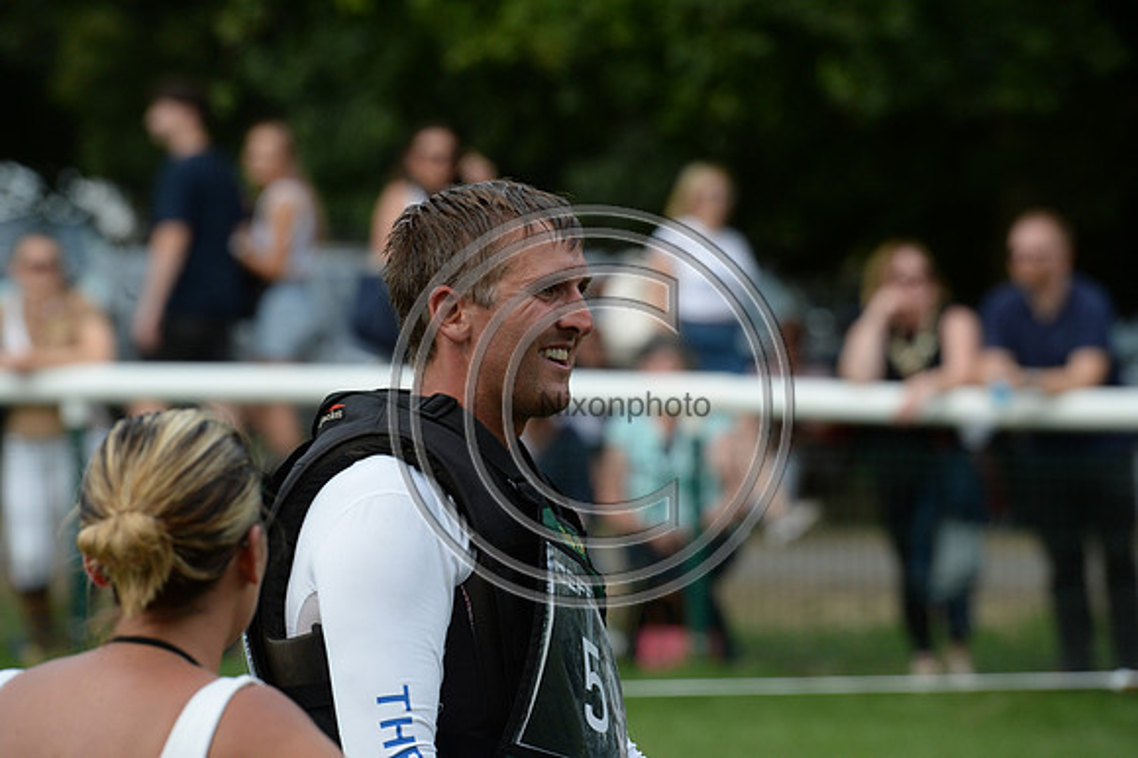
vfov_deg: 3.6
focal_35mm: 380
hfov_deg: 5.4
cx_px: 569
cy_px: 379
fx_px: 12005
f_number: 10
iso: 1250
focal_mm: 380
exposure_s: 1/1000
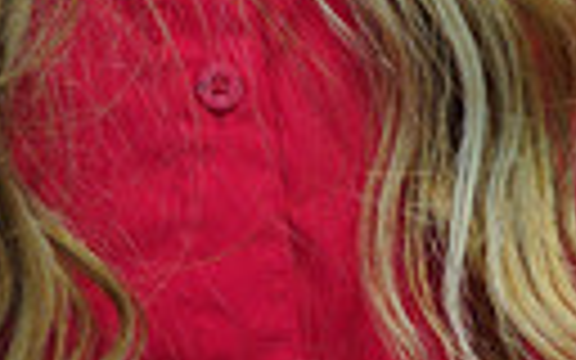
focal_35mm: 656
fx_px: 10303
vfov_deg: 2.0
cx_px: 151
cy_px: -706
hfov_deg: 3.2
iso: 640
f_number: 4.2
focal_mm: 95
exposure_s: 1/125
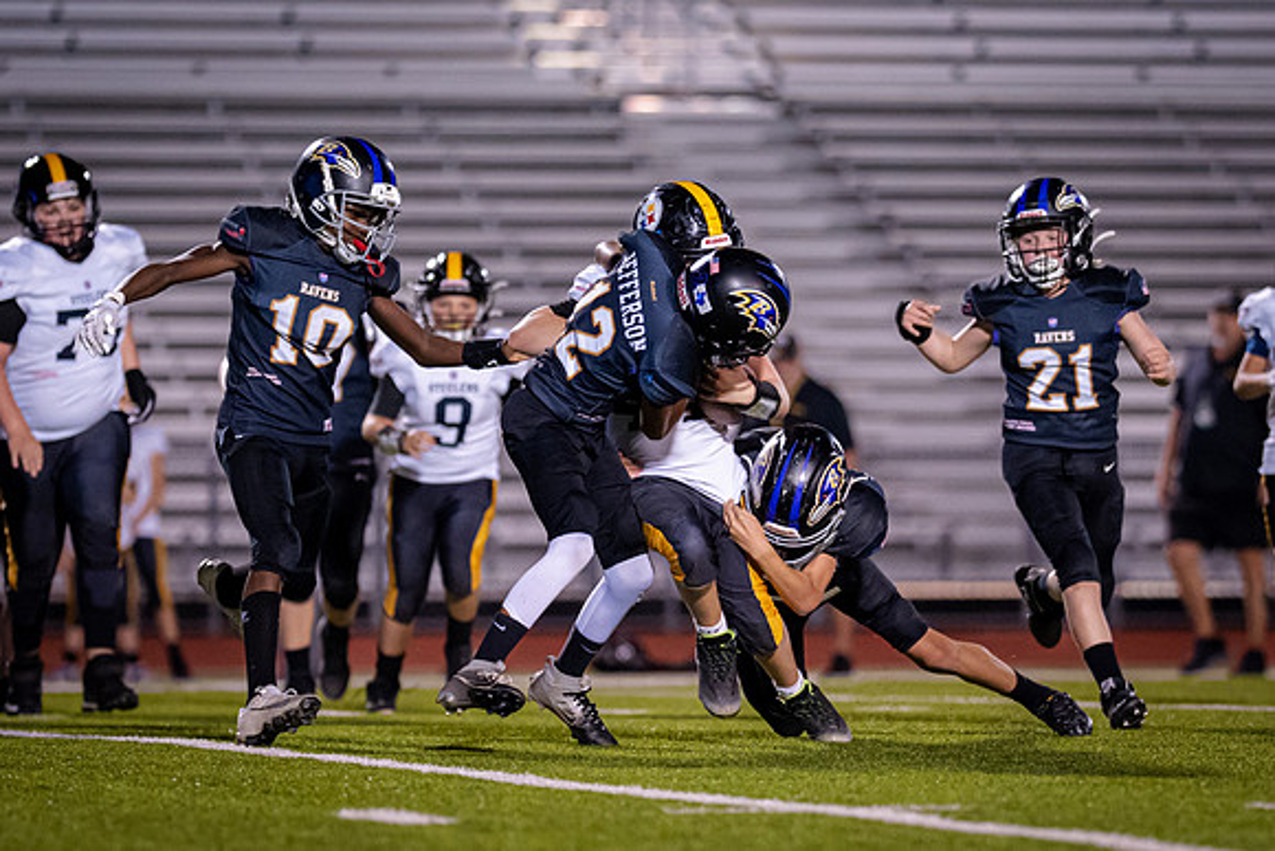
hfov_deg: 6.8
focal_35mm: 305
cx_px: 725
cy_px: 512
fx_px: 10808
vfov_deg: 4.5
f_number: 1.8
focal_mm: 135
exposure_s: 1/1250
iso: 2000
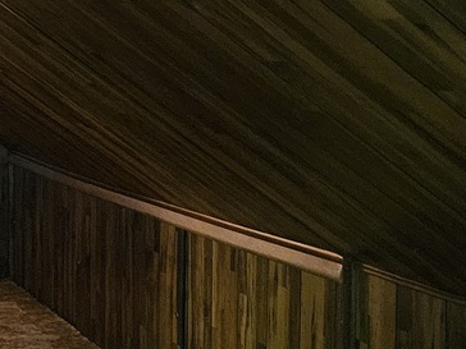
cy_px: 228
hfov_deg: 19.6
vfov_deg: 16.2
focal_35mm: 91
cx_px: -163
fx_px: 1225
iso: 1000
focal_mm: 5.4
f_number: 1.8
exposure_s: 1/24
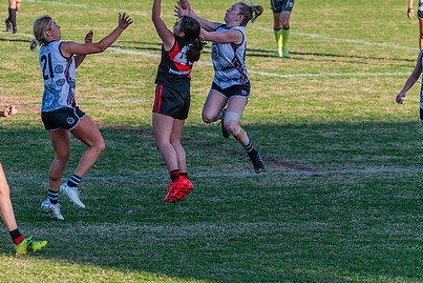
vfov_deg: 4.3
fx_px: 3761
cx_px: 197
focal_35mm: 320
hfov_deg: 6.4
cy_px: 102
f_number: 6.3
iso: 800
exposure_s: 1/1250
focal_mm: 220
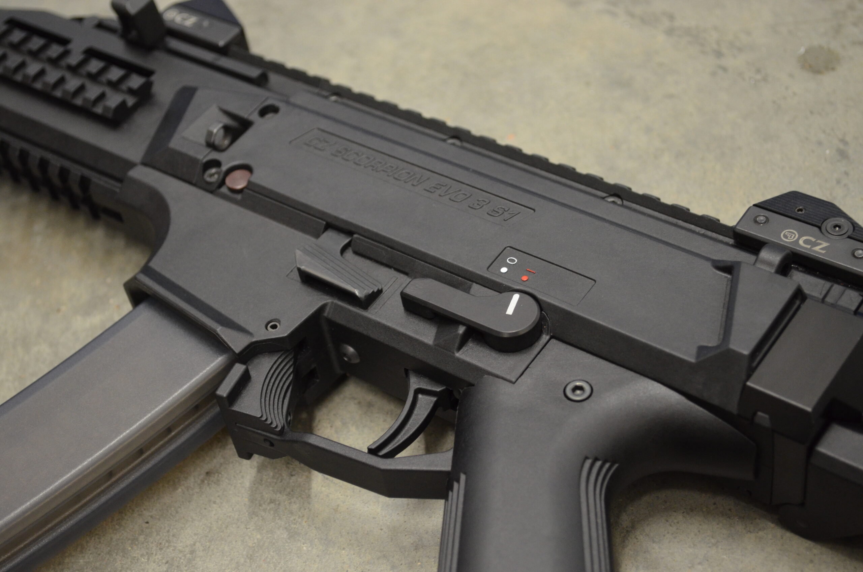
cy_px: 286
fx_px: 1507
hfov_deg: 32.0
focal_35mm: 63
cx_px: 432
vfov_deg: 21.5
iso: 1600
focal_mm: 42
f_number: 5.3
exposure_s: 1/15
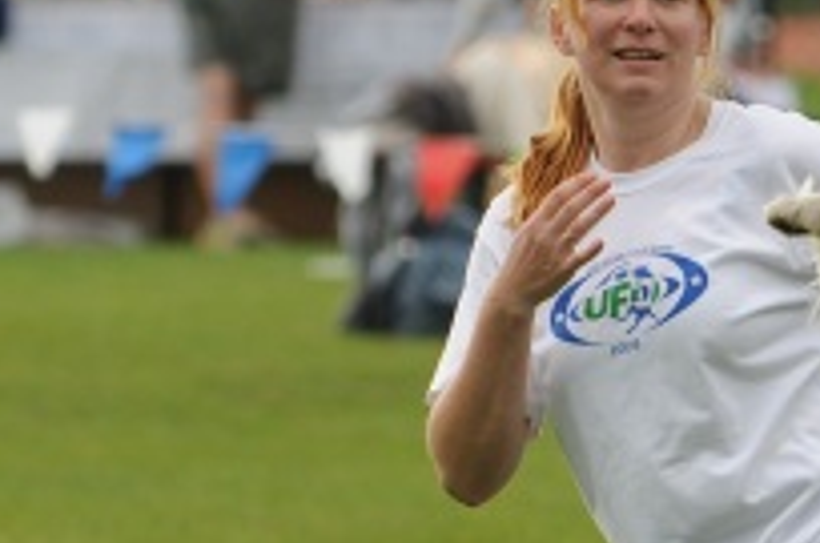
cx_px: 756
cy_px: 235
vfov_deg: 1.2
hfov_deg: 1.8
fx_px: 26724
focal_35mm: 1176
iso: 200
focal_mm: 200
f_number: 4
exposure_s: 1/800
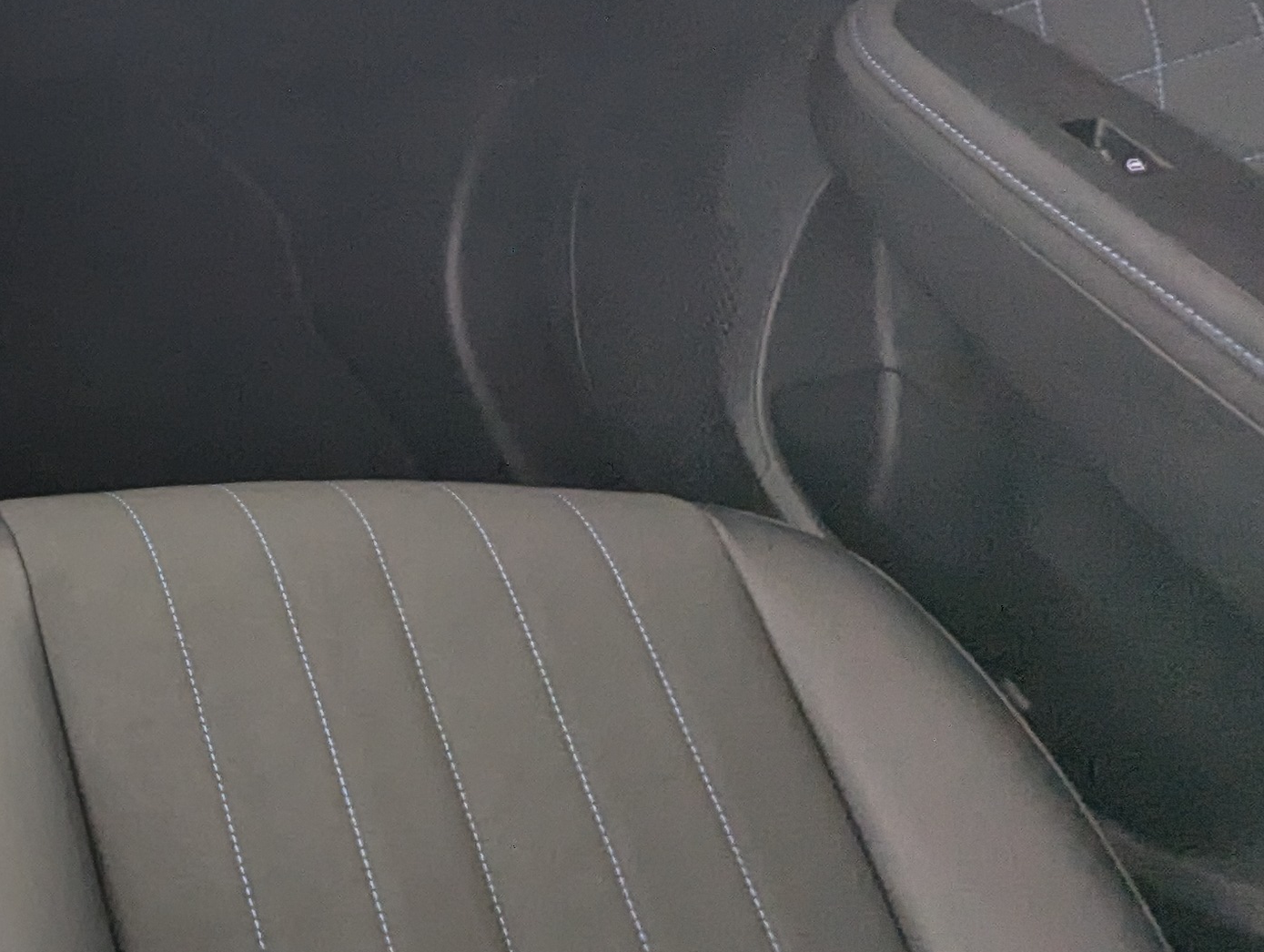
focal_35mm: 47
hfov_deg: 29.7
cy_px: 398
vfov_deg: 30.9
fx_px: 1719
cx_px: -489
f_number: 2.2
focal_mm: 2.35
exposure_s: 1/49.9
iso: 90
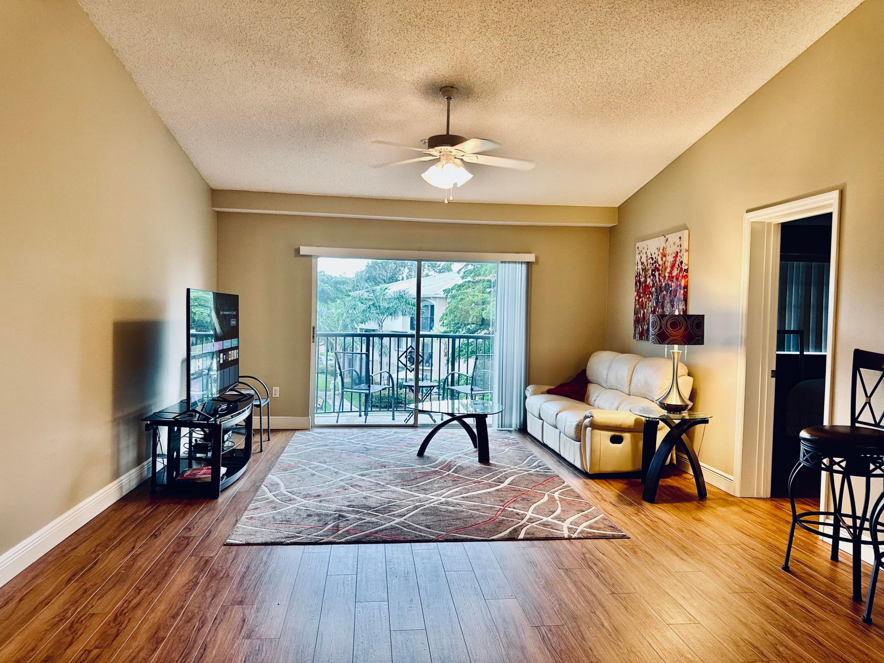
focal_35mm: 24
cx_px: 442
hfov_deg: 71.6
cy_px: 332
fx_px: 613
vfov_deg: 56.8
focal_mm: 6.86
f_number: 1.78
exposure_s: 1/60
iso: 160
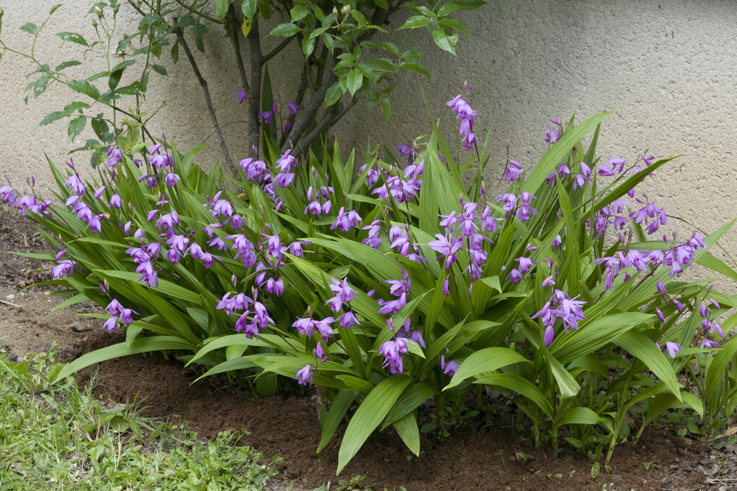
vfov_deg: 15.0
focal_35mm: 91
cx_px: 365
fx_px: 1862
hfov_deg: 22.4
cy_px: 244
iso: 200
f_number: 10
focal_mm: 60
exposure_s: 1/100
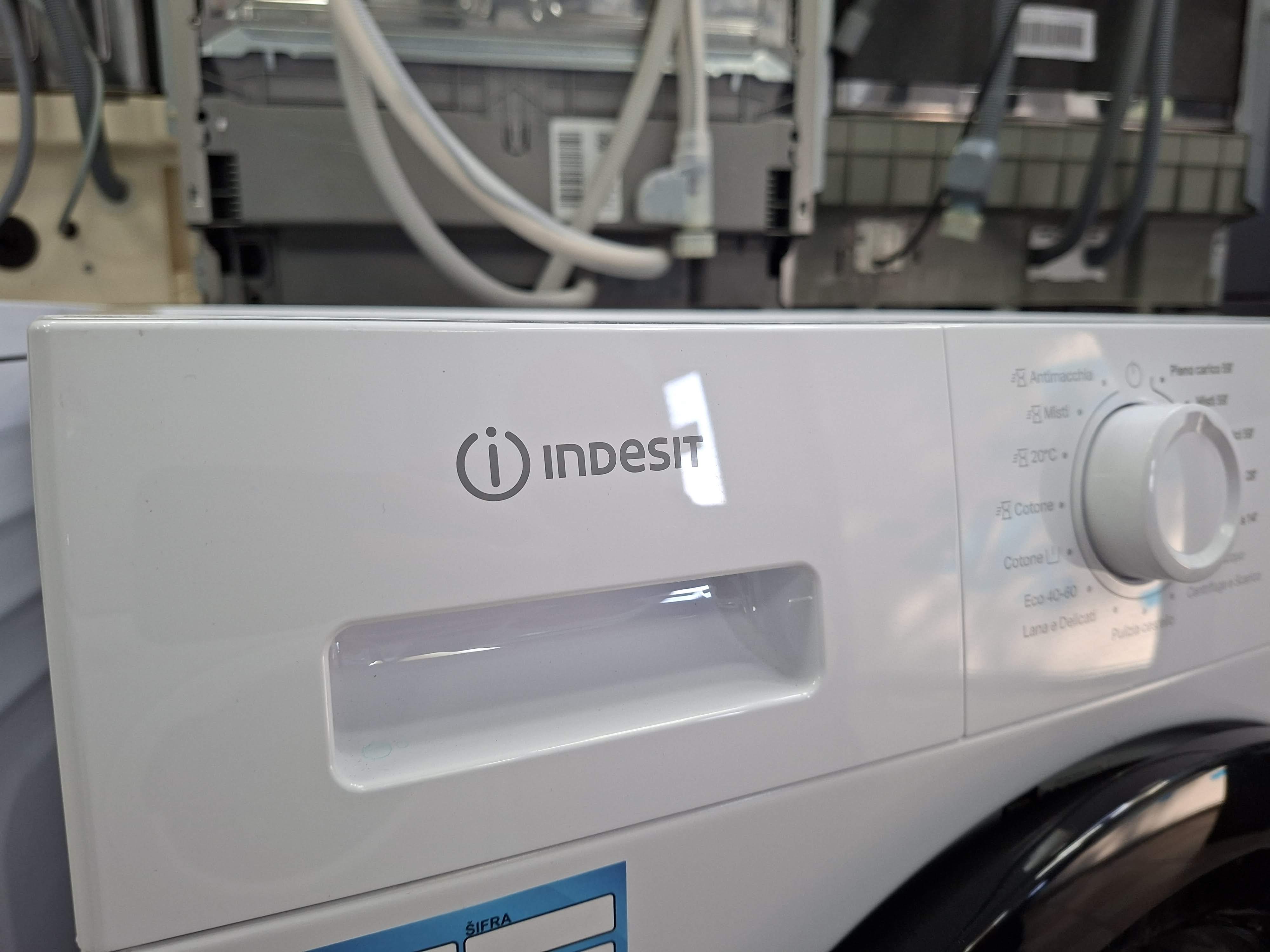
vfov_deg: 58.9
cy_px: 476
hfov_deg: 73.9
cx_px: 635
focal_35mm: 23
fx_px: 844
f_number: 1.8
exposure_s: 1/100
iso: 200
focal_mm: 5.54
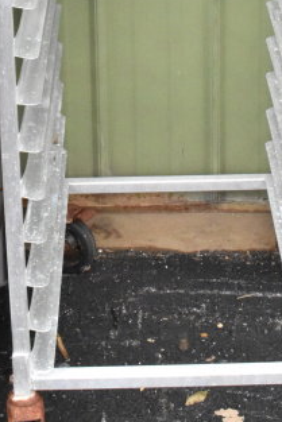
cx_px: 158
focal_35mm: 109
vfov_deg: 17.6
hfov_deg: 12.5
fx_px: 1285
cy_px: -114
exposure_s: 1/640
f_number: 13
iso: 6400
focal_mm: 25
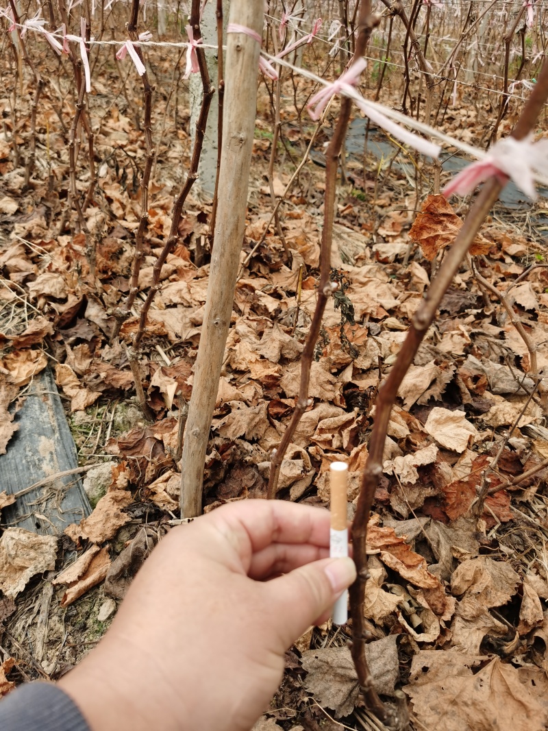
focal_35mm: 27
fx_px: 570
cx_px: 274
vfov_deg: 65.3
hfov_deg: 51.3
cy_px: 366
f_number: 1.6
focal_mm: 5.56
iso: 50
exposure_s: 1/137
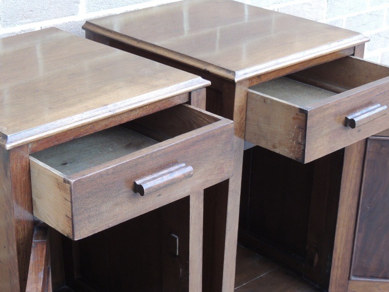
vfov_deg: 20.2
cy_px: 150
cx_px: 149
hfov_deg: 26.6
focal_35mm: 73
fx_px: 820
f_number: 3.6
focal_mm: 8.9
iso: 250
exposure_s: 1/50
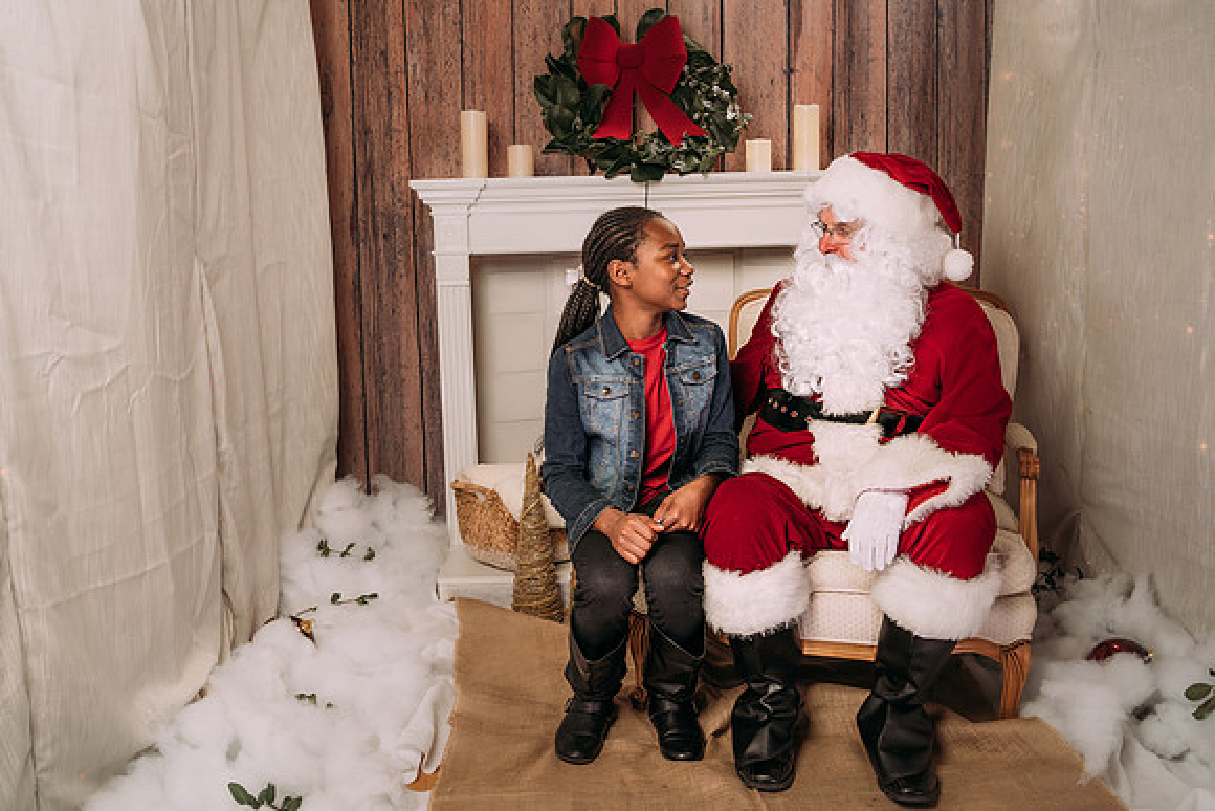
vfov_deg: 35.1
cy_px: 395
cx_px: 580
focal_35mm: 38
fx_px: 1282
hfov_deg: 50.7
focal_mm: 35
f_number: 5
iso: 100
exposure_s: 1/100
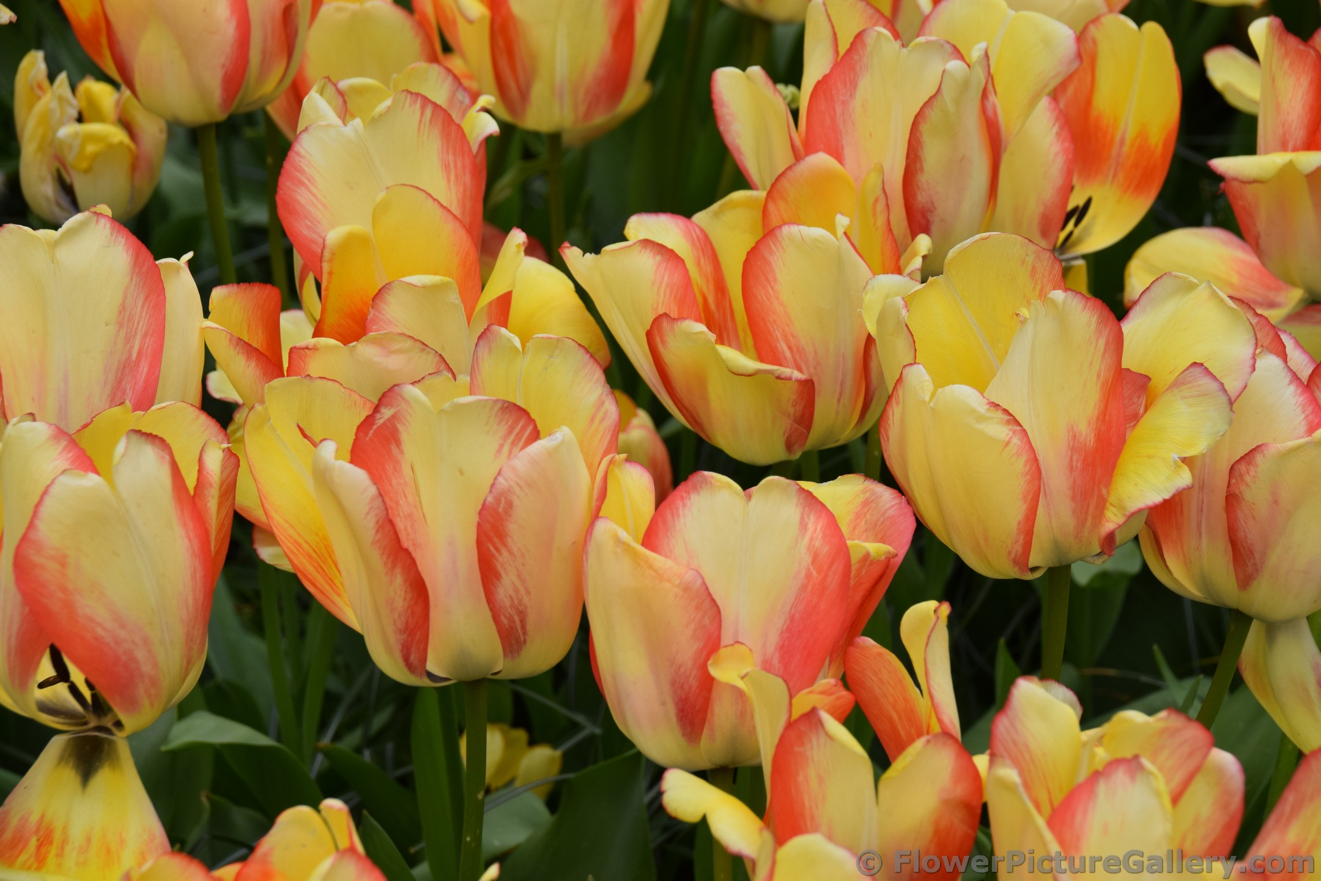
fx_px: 4953
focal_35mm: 135
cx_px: 660
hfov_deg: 15.2
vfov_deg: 10.2
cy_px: 440
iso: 200
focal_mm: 90
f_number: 10
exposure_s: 1/400
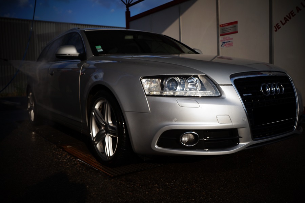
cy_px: 102
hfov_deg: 59.5
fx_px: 267
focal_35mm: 32
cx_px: 152
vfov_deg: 41.7
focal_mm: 21
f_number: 8
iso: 100
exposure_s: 1/640
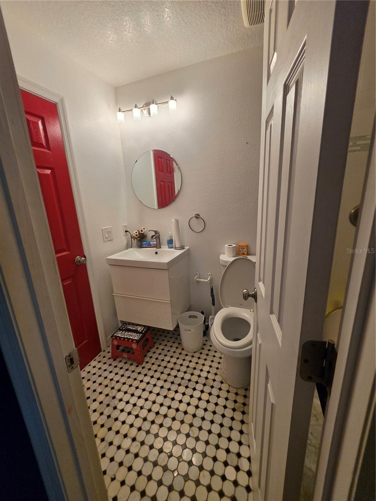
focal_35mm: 13
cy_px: 250
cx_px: 188
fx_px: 188
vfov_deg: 106.2
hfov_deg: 89.9
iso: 64
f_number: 1.9
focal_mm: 2.2
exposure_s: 1/120
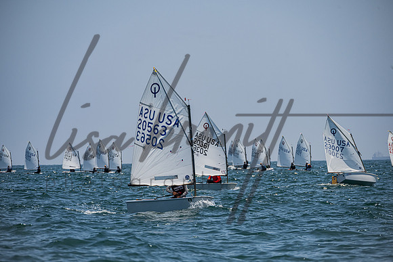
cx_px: 196
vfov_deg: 5.7
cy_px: 131
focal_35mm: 240
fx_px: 2620
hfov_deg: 8.6
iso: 500
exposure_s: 1/3200
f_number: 8
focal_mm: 240
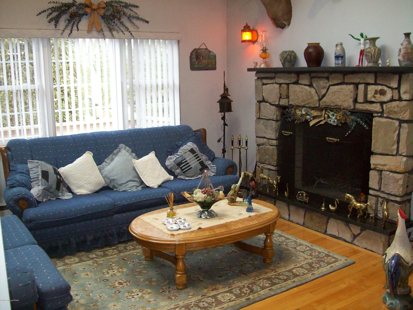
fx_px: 430
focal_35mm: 36
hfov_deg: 51.4
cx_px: 206
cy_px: 155
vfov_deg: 39.7
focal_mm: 6
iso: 200
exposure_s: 1/64
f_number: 2.7
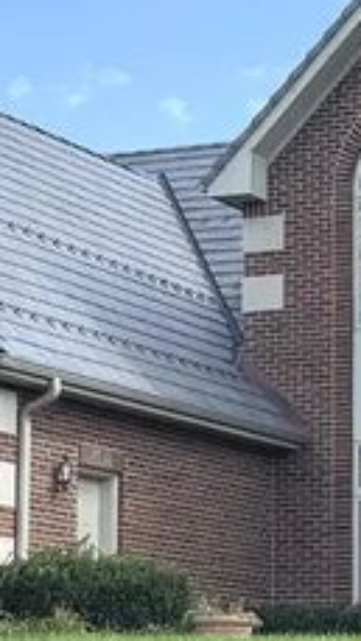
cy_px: 458
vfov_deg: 18.2
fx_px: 1989
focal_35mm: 117
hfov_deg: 10.3
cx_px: 355
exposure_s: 1/2604
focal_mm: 6.76
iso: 80
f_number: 1.78
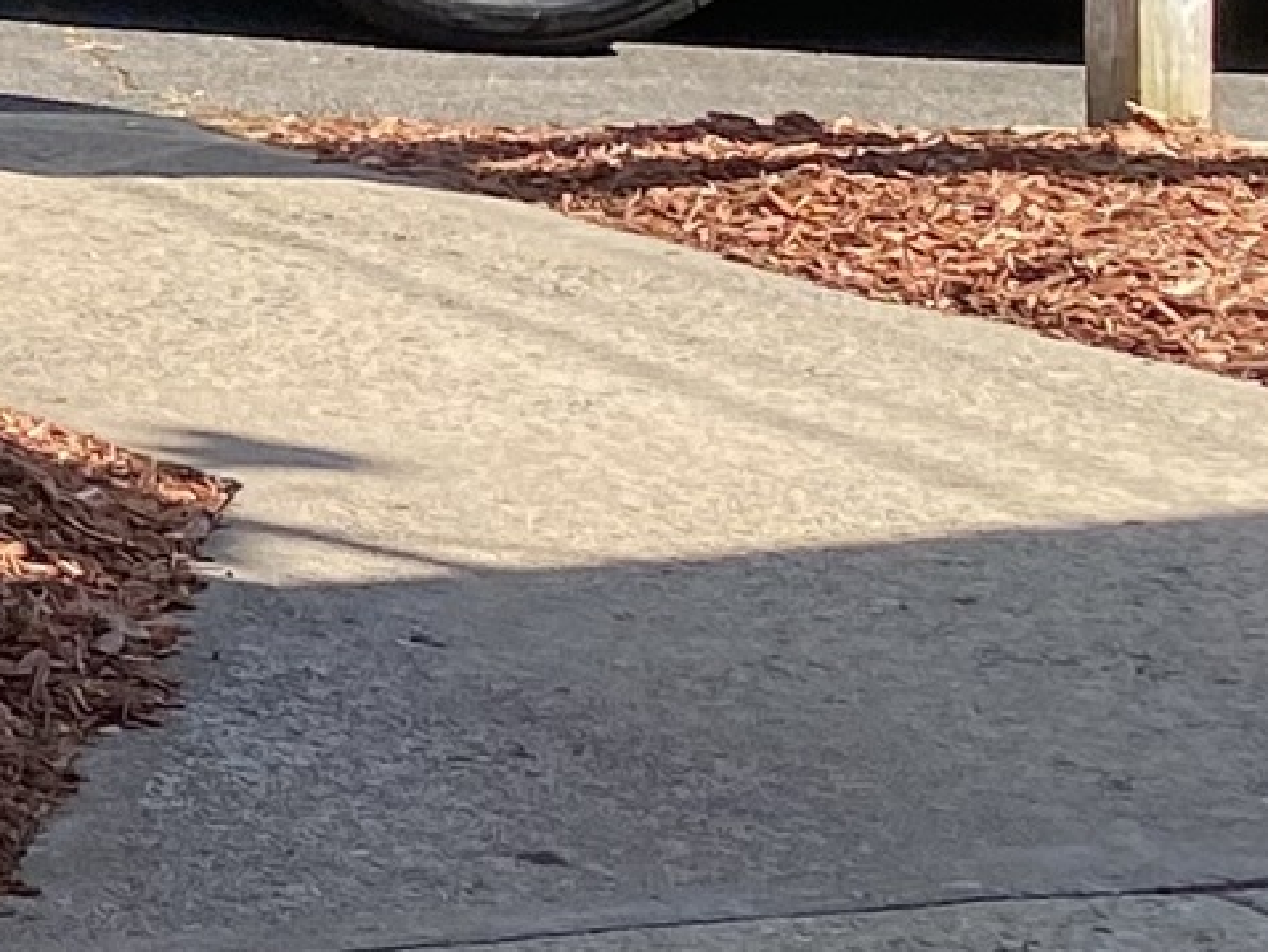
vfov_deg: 8.7
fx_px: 6120
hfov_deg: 9.2
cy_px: -400
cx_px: -2682
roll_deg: -0.3
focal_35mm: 167
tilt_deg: -4.3
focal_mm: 4.25
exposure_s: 1/1043
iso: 32
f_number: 1.8
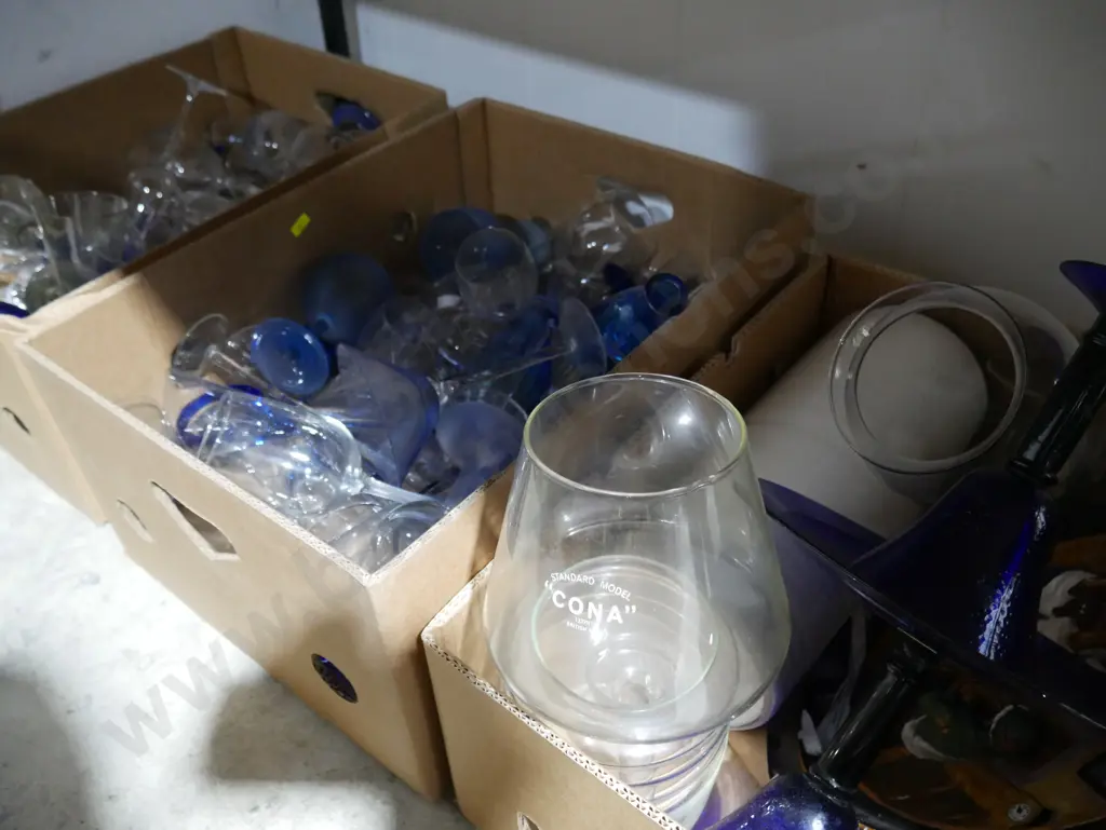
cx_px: 553
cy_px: 415
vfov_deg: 49.8
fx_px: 895
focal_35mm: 28
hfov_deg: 63.4
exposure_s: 1/50
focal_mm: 14
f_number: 4
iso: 3200
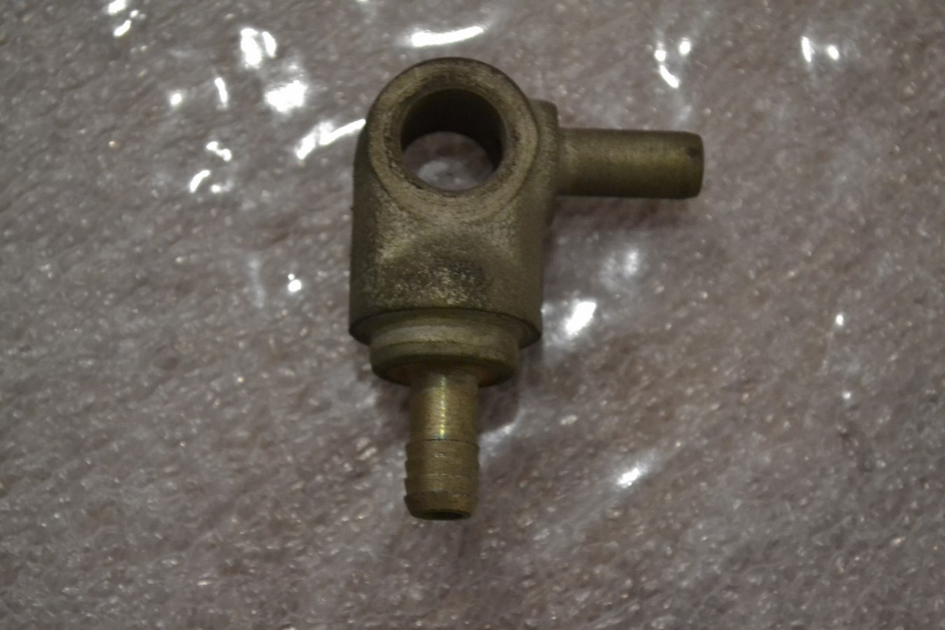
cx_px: 472
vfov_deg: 16.6
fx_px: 2165
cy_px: 315
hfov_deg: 24.6
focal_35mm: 82
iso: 3200
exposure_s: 1/40
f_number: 5.6
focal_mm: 55
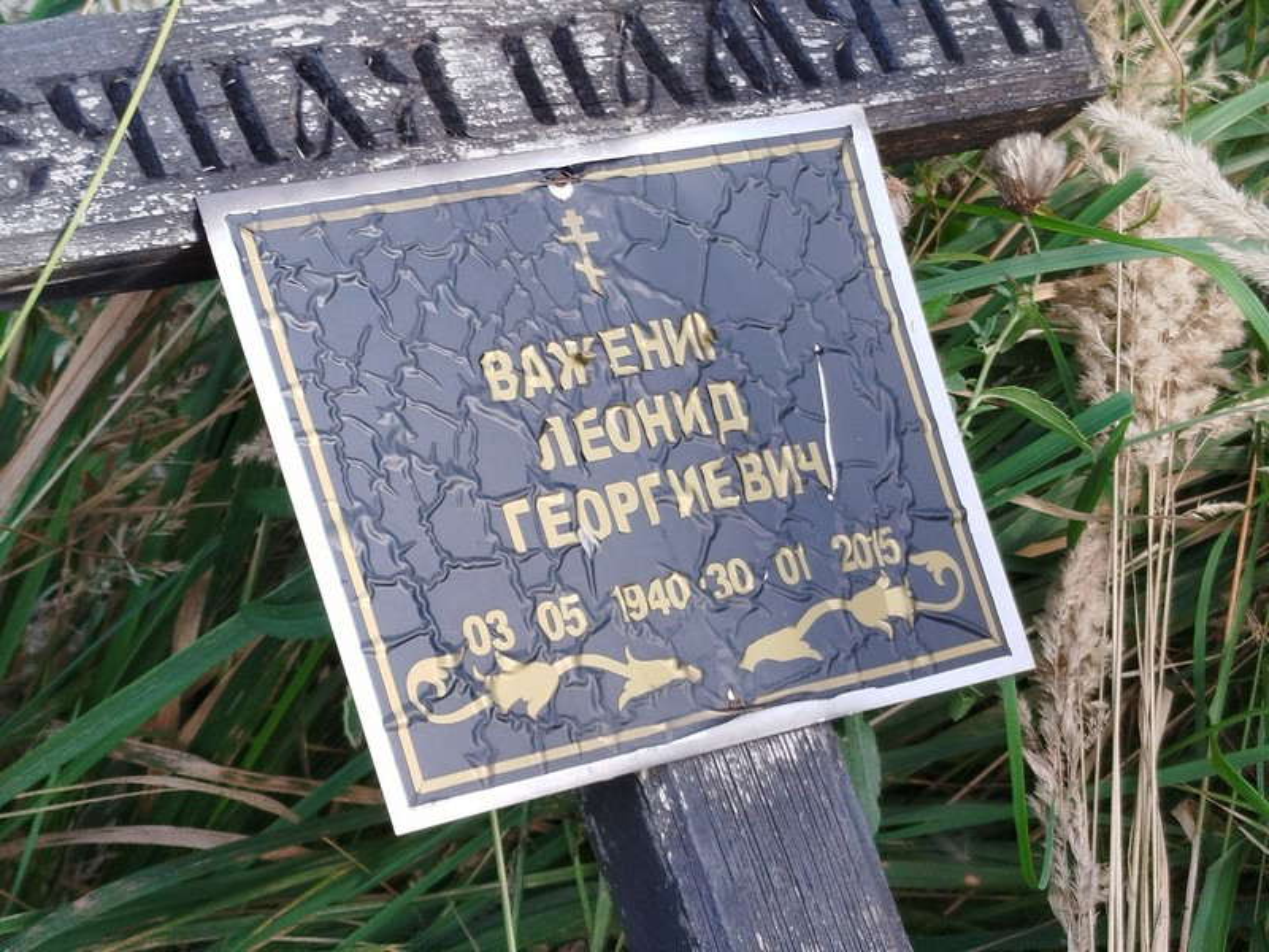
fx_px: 1136
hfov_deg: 58.4
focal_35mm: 31
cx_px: 634
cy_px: 476
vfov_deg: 45.4
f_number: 1.7
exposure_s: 1/103
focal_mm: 5.31
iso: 50
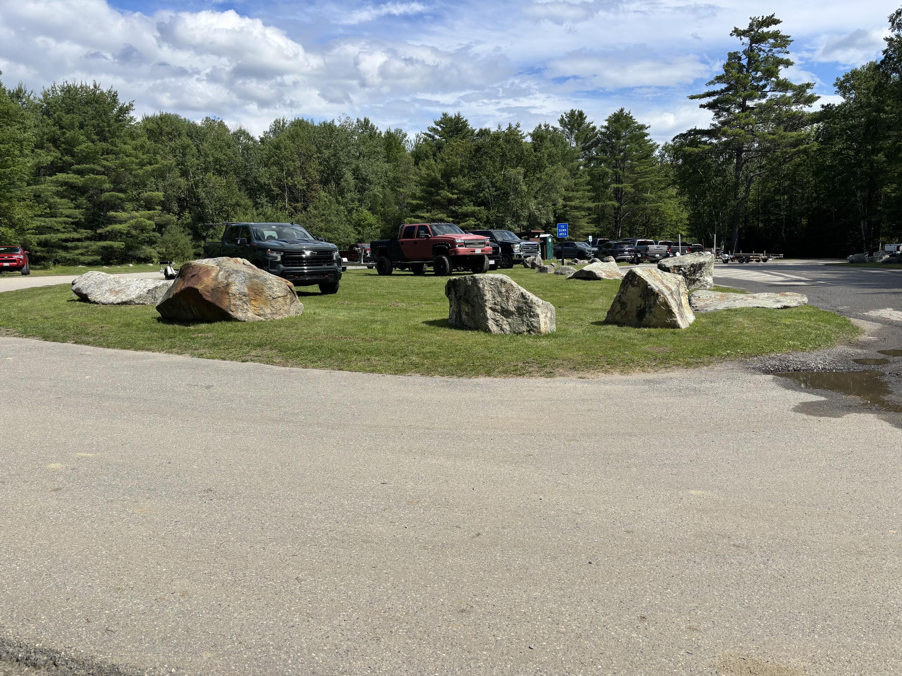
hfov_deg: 67.3
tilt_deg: -6.9
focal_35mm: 26
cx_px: 451
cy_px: 338
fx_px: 677
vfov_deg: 53.1
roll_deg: +1.1
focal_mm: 5.96
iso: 50
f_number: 1.6
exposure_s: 1/6711
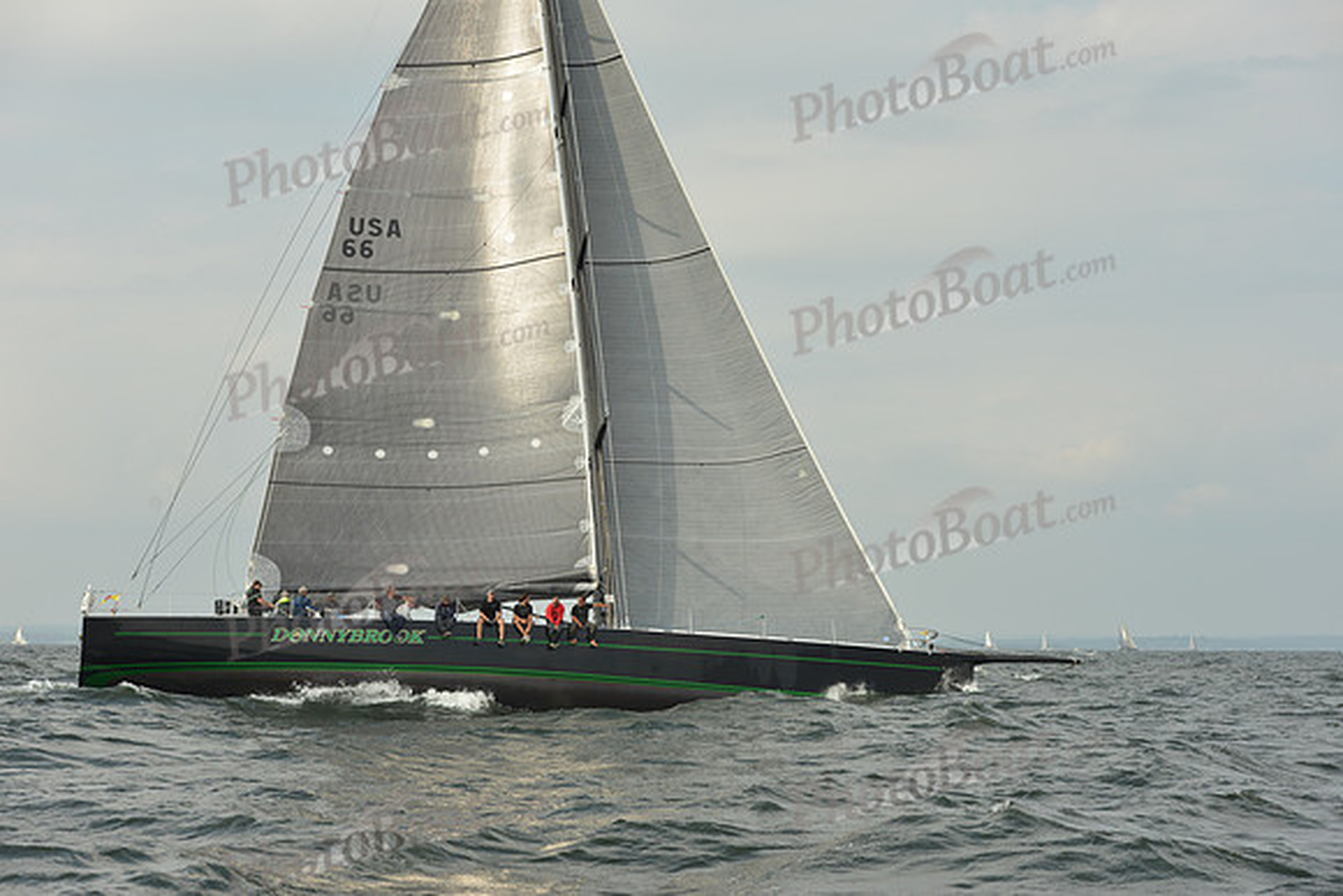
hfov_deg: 28.8
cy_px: 448
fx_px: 2612
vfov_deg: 19.5
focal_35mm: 70
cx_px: 672
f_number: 7.1
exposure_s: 1/1250
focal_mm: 70
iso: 320
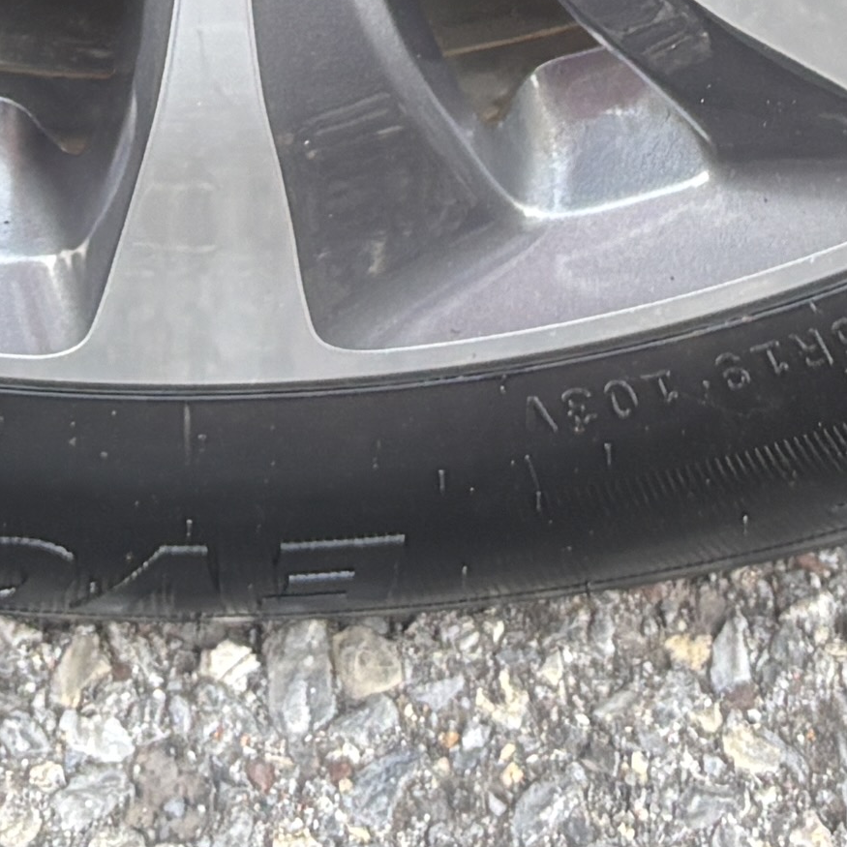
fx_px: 4152
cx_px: 146
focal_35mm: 150
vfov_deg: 10.5
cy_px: -942
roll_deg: +4.1
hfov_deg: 11.6
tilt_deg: -42.2
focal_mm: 5.96
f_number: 1.6
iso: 80
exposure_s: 1/120
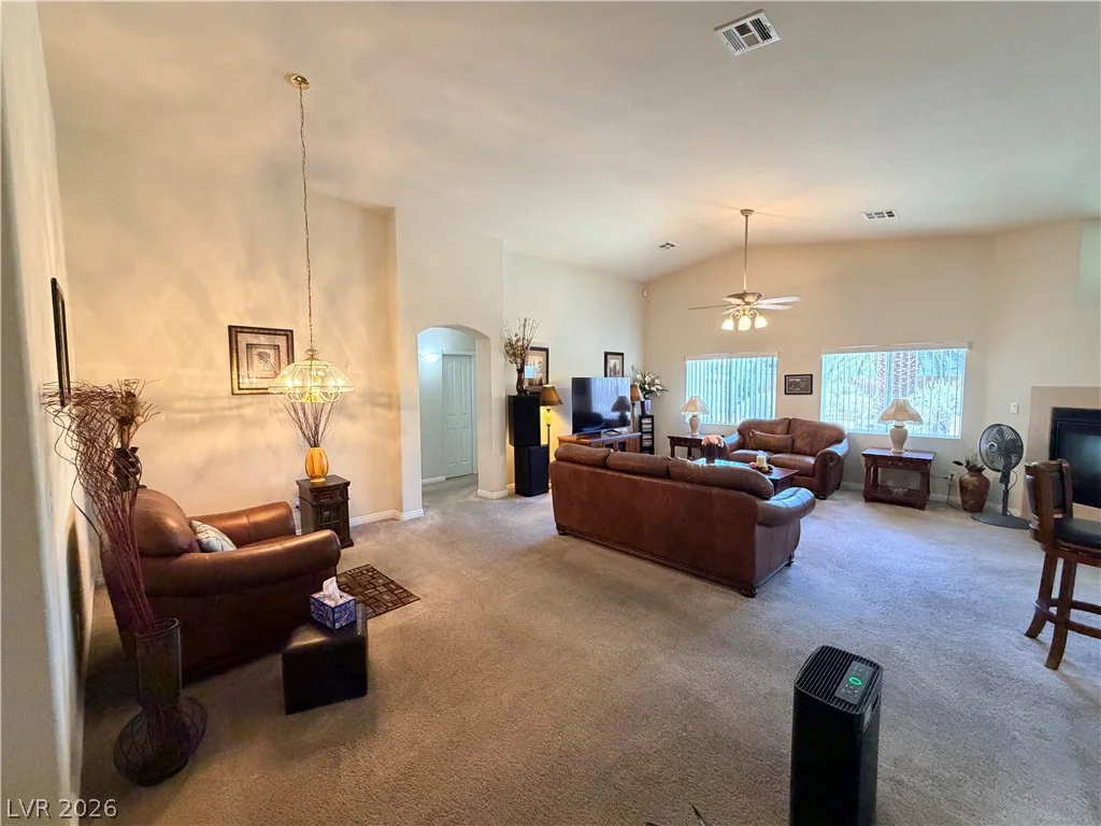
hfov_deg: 102.1
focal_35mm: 14
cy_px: 413
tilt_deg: -4.3
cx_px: 550
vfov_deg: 85.7
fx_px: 445
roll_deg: +0.9
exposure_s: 1/60
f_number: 2.2
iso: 500
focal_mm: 2.22
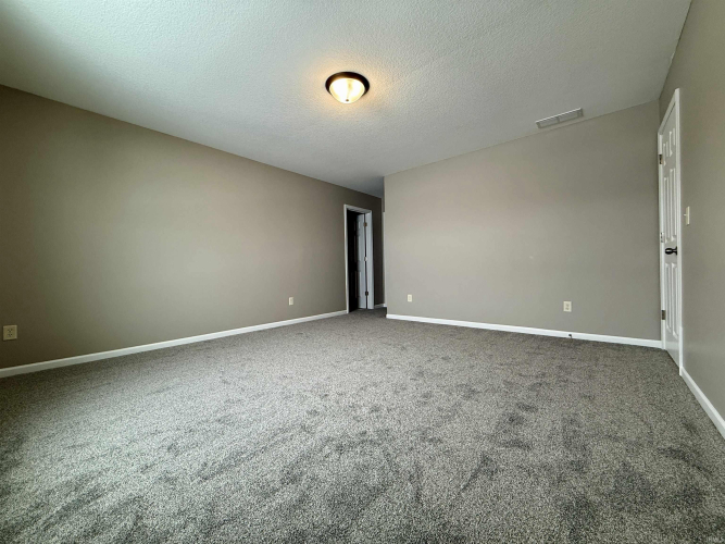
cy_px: 272
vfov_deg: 85.7
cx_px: 362
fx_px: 293
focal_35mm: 14
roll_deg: +1.2
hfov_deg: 102.1
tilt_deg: +0.1
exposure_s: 1/120
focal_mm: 2.22
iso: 200
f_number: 2.2
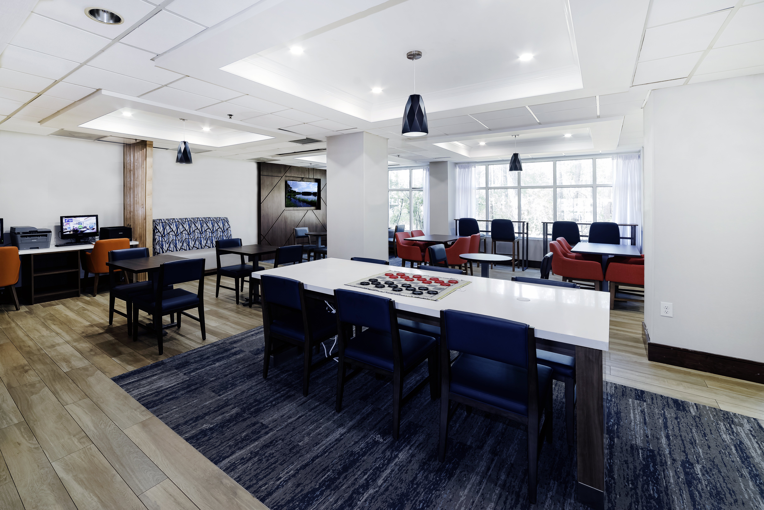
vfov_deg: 77.4
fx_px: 318
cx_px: 382
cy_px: 255
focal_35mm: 15
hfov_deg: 100.4
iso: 200
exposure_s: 1/3.33
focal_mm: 15
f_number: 8
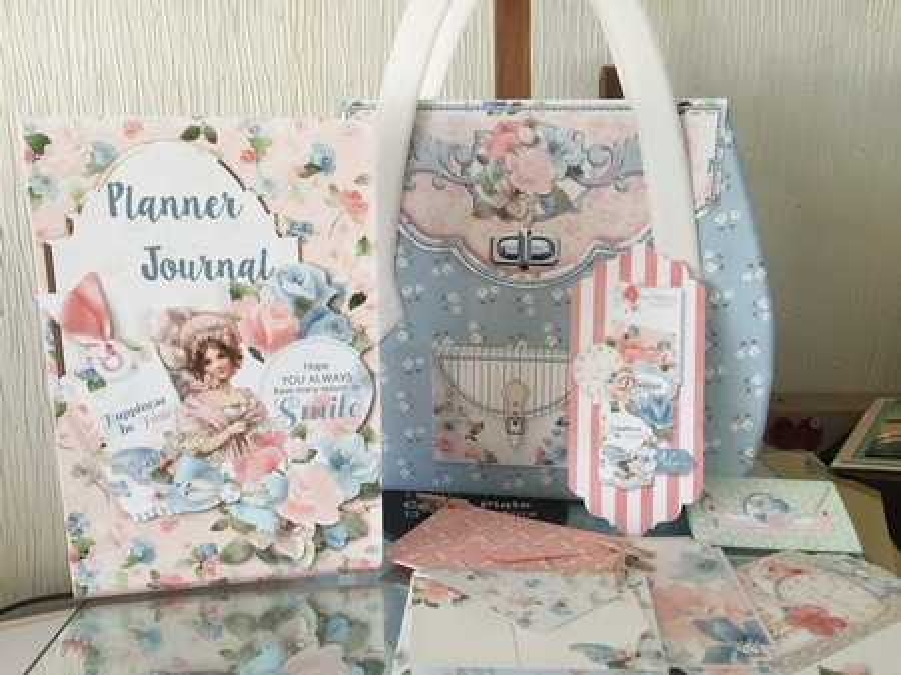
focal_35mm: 29
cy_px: 338
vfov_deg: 48.2
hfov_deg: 61.7
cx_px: 450
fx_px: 754
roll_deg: -0.7
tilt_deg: -13.5
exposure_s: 1/33
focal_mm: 4.15
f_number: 2.2
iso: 64
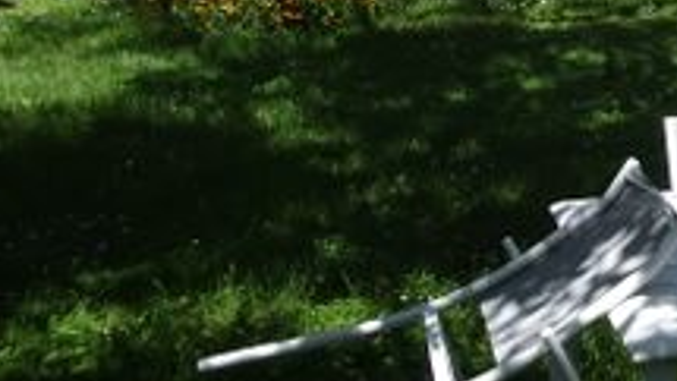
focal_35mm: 73
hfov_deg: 26.4
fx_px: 1311
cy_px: -110
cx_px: 765
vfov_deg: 15.7
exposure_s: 1/640
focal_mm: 4.1
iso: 80
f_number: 3.5
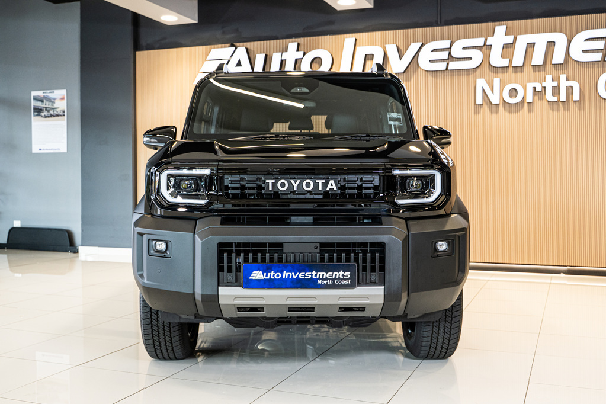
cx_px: 303
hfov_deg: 48.5
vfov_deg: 33.4
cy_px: 202
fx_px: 673
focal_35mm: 40
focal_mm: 40
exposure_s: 1/125
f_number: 4.5
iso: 800
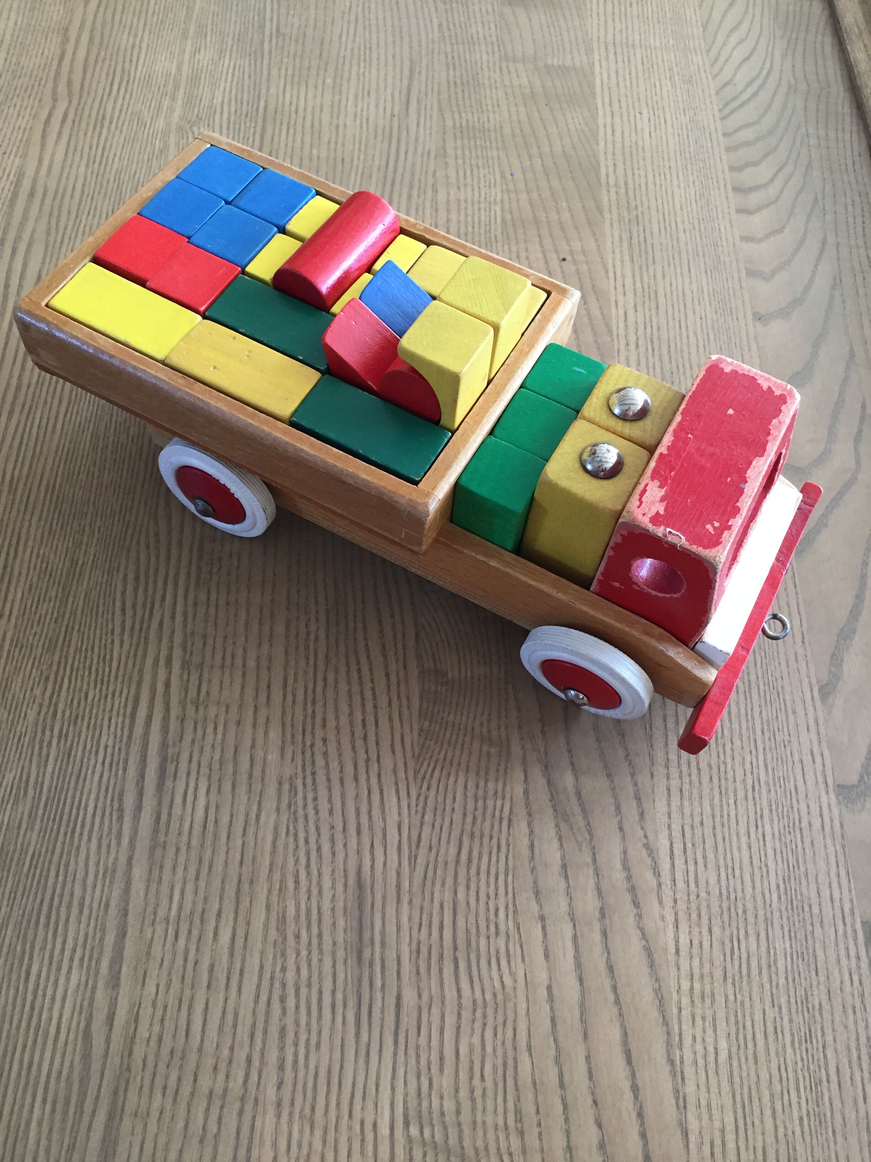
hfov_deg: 48.2
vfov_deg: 61.7
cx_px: 436
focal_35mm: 29
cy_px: 581
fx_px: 973
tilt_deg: -61.4
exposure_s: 1/33
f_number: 2.2
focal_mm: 4.15
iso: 160
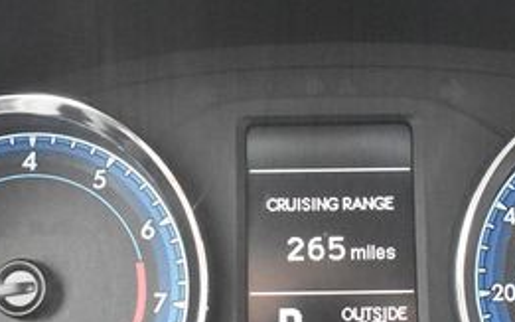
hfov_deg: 27.4
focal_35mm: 75
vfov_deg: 17.4
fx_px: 1052
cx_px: 322
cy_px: 121
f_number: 3.5
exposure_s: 1/125
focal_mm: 20
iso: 4000
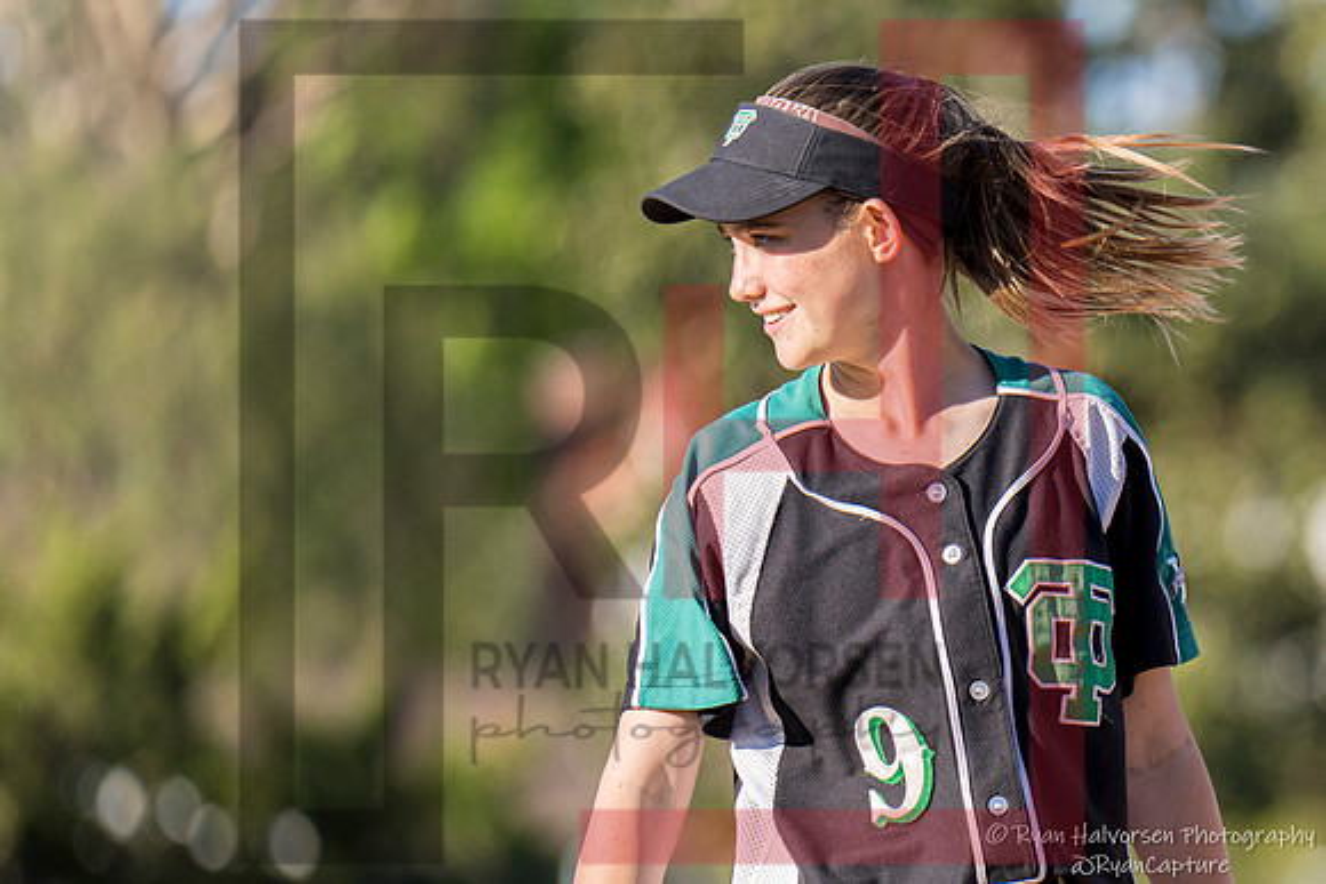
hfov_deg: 3.9
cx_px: 1619
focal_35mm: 534
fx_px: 19666
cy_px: 702
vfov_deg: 2.6
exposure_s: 1/2500
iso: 200
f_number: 2.8
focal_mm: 200
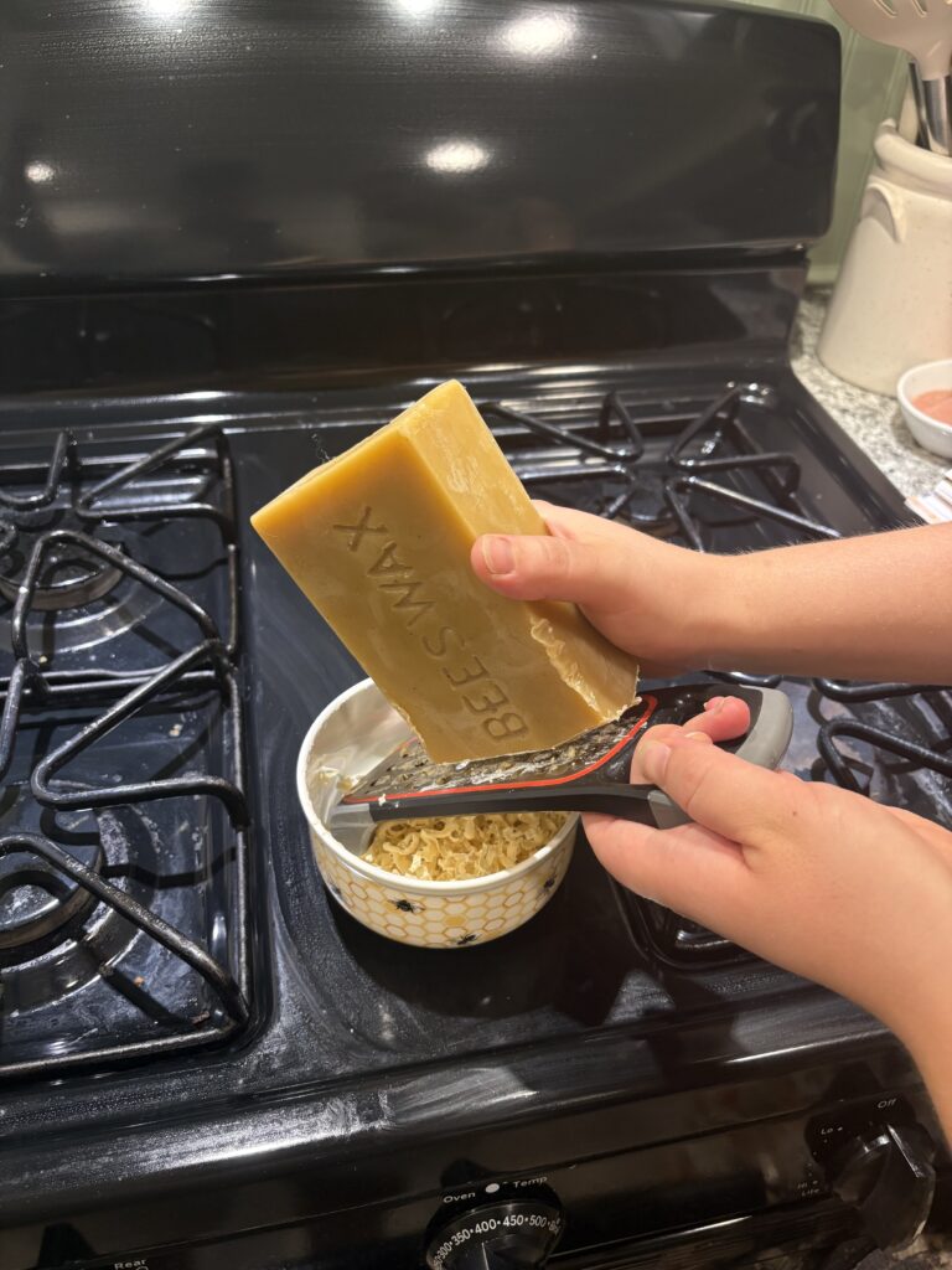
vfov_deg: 67.3
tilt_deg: -41.9
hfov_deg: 53.1
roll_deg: -3.2
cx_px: 476
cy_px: 635
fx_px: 953
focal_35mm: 26
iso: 160
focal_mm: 5.96
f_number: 1.6
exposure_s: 1/60
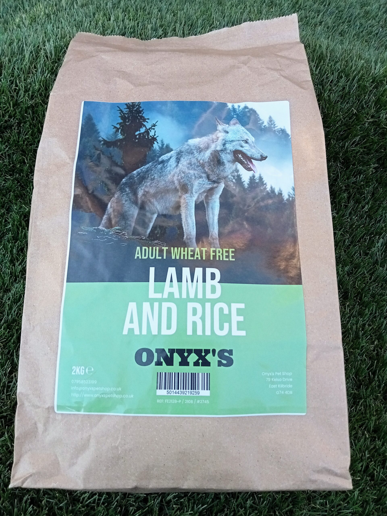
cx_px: 194
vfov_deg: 63.4
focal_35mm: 28
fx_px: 417
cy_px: 258
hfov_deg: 49.7
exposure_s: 1/100
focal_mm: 3.46
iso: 179
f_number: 2.2
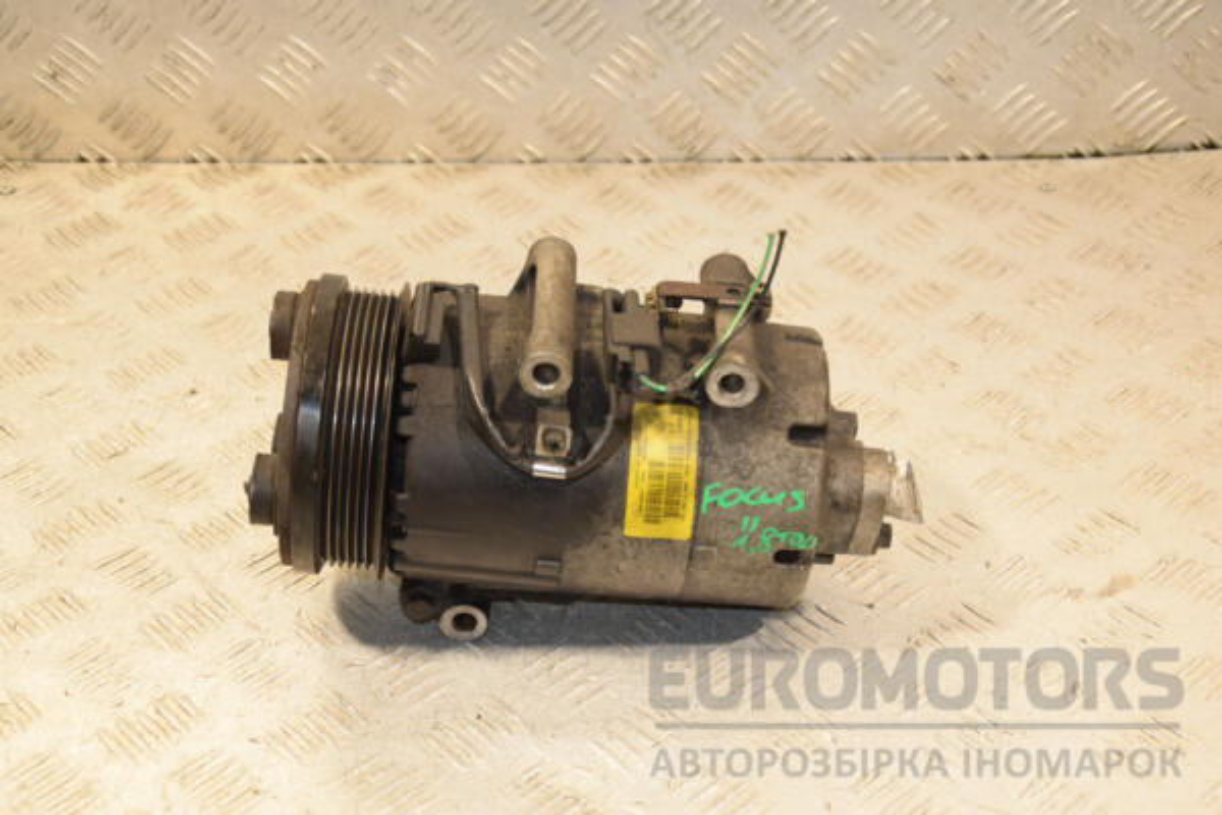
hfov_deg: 31.9
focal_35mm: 63
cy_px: 408
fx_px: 2138
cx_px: 611
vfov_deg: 21.6
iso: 800
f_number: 5.6
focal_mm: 42
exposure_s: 1/200
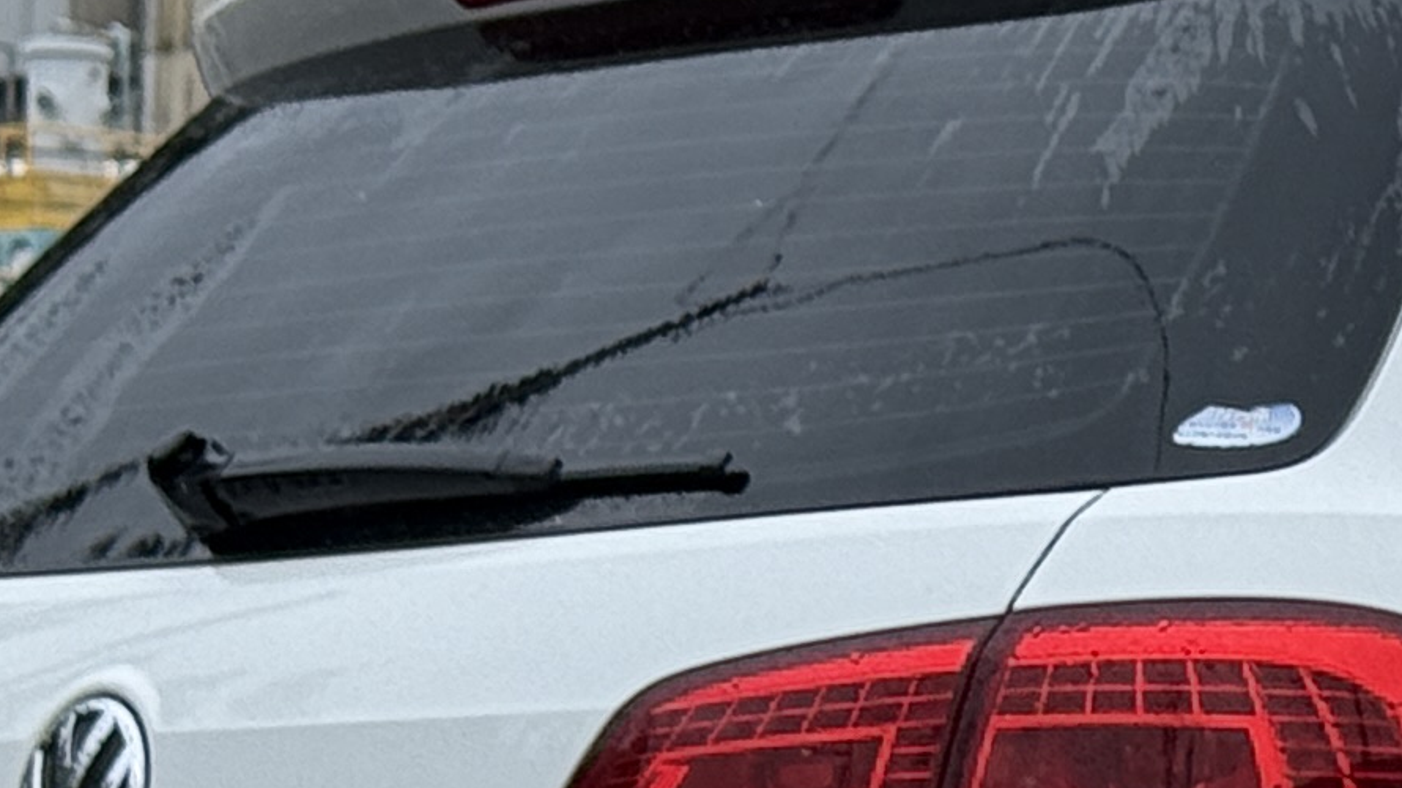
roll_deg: -0.5
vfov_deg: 5.1
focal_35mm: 237
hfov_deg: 8.8
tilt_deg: +2.2
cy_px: 941
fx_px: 8808
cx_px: 2338
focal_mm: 6.76
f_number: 1.78
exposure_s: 1/1285
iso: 64
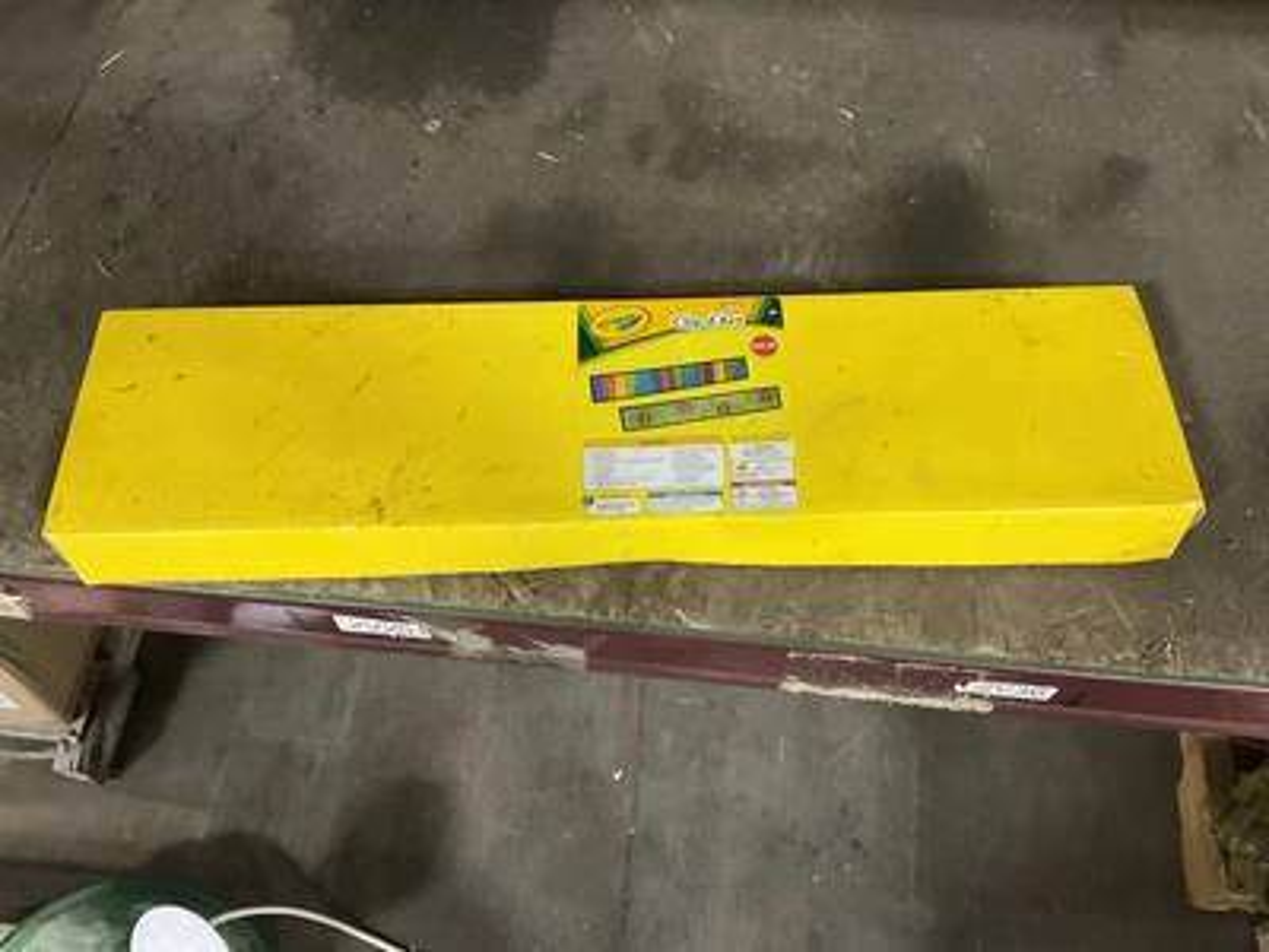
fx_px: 1063
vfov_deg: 48.2
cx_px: 634
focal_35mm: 29
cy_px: 476
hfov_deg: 61.7
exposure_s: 1/40
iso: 320
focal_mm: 3
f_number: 1.8
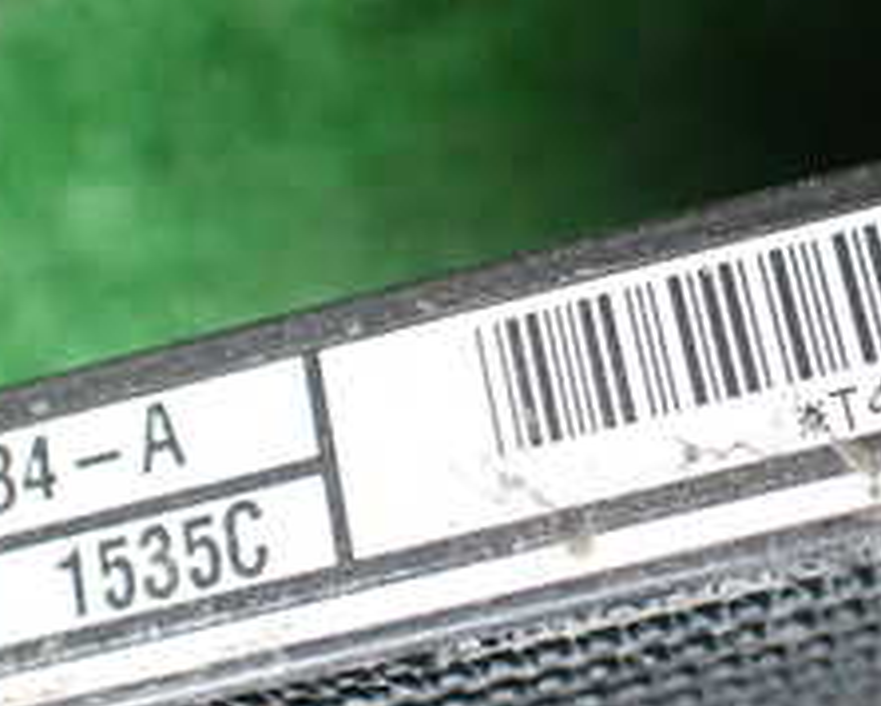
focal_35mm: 79
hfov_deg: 24.0
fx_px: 2062
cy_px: 317
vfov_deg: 19.4
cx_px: 560
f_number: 2.3
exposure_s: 1/80
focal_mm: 5.4
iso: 800
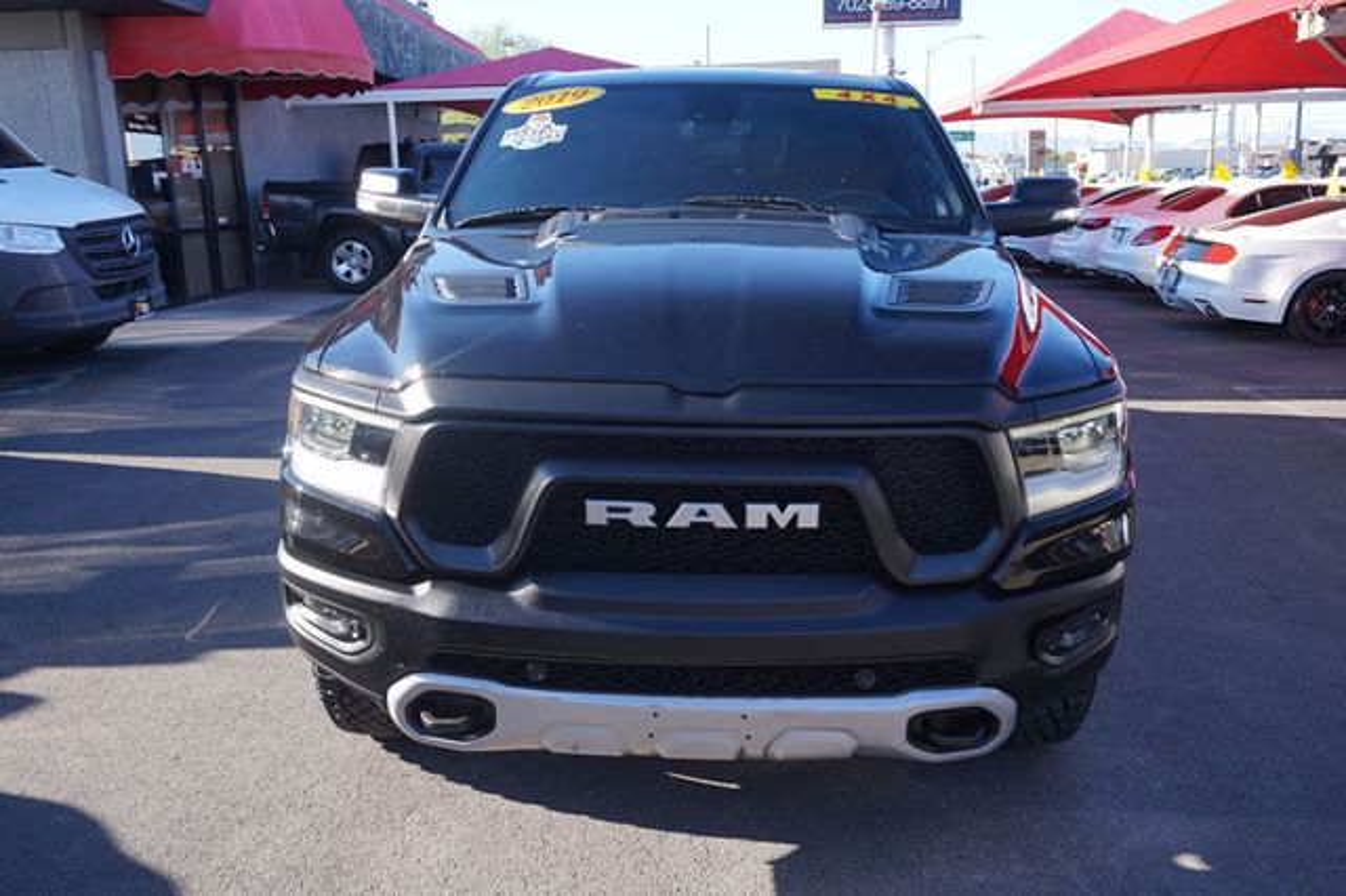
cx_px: 673
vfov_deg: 41.7
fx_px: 1177
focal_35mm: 32
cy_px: 448
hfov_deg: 59.5
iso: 100
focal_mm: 21
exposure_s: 1/80
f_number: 6.3
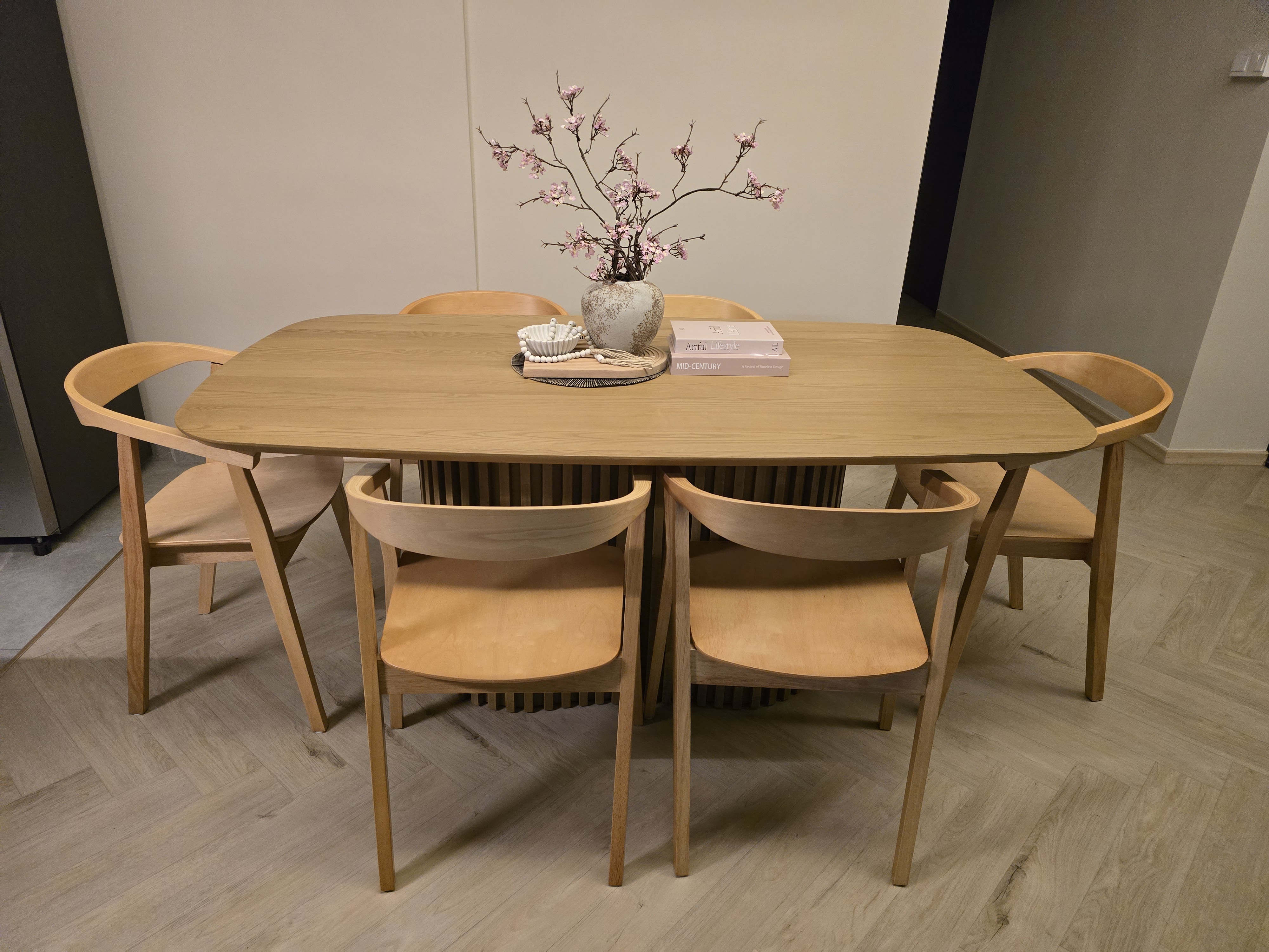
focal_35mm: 23
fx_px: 843
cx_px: 634
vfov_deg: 58.9
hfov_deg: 73.9
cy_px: 476
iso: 1600
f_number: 1.7
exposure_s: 1/100
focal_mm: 6.3
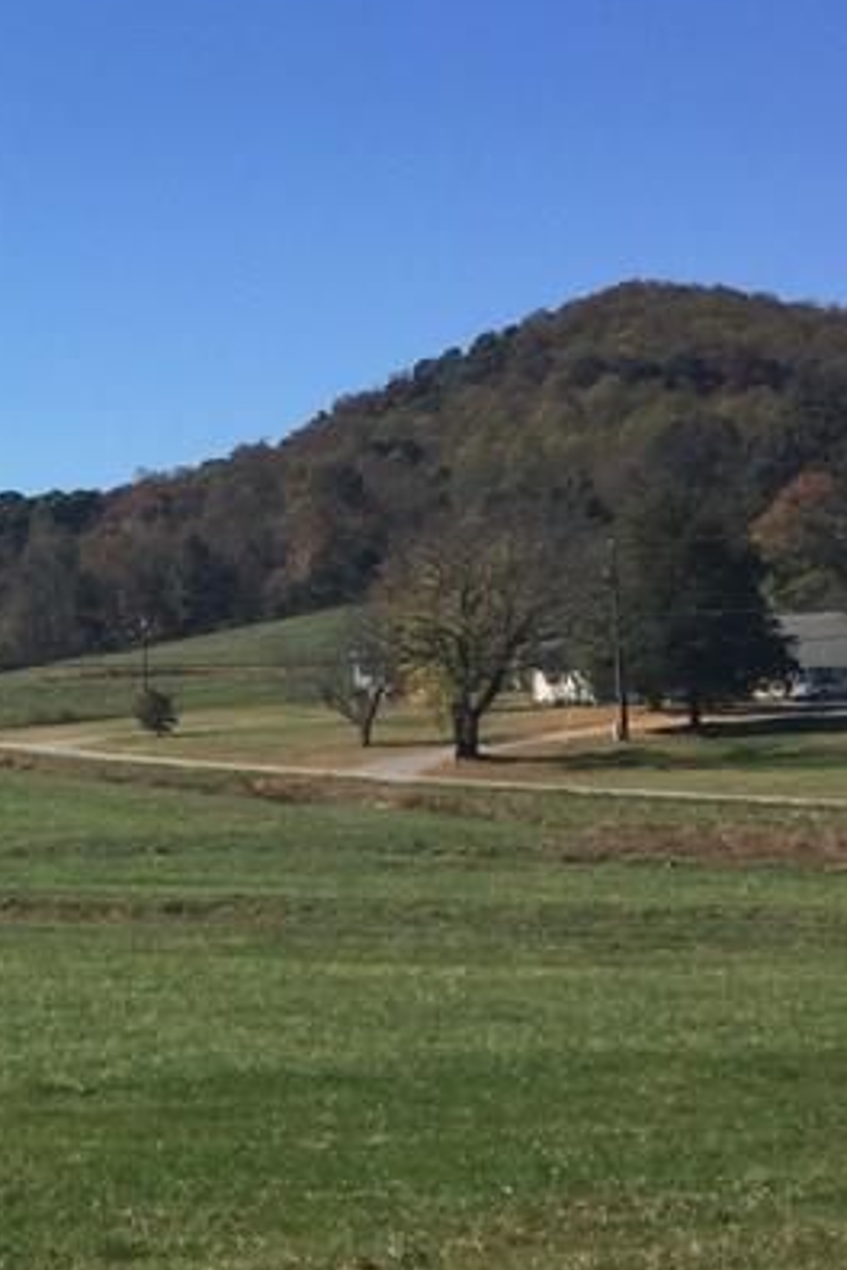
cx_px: -330
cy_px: 718
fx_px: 2753
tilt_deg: +0.1
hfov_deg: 16.3
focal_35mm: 78
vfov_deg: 26.0
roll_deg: +0.0
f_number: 2.2
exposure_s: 1/1980
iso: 32
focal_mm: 4.15
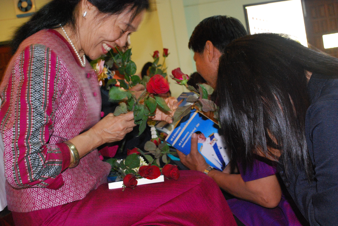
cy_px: 113
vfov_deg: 29.9
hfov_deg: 43.6
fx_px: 423
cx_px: 169
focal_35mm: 45
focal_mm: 30
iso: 1600
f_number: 5.6
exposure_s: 1/25
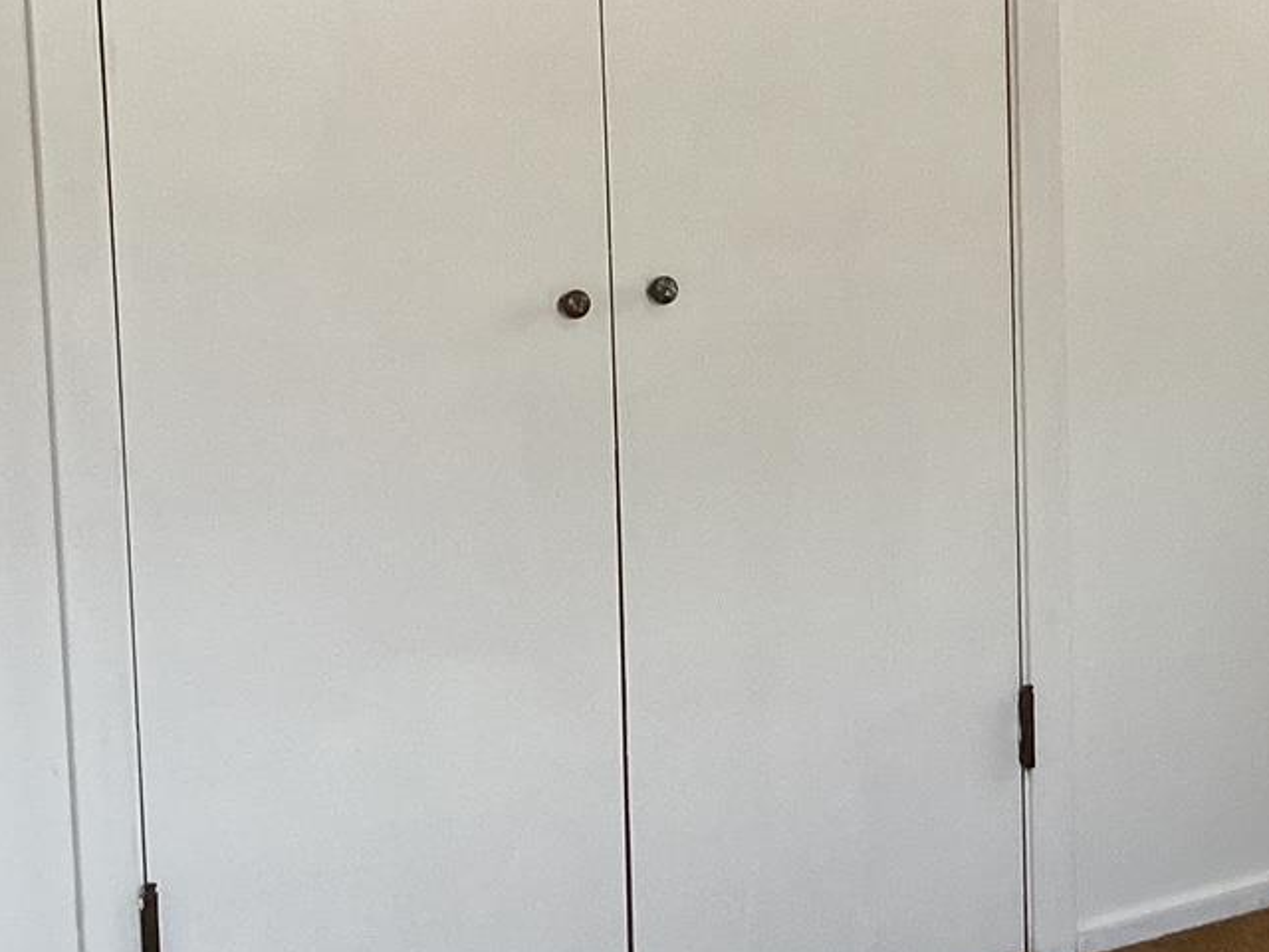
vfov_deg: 18.5
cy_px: 188
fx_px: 2896
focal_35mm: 79
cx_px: 1362
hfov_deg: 23.3
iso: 200
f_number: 2.4
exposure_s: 1/60
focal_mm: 3.3
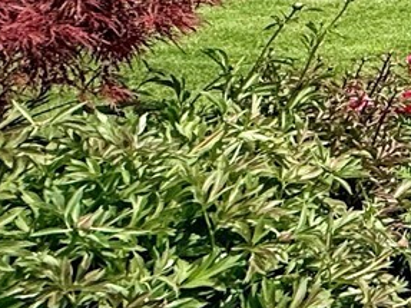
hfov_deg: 15.3
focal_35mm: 78
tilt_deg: -3.1
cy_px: -219
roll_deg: -0.5
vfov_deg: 16.3
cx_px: 965
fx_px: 926
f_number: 2.2
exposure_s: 1/2092
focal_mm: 2.22
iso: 50
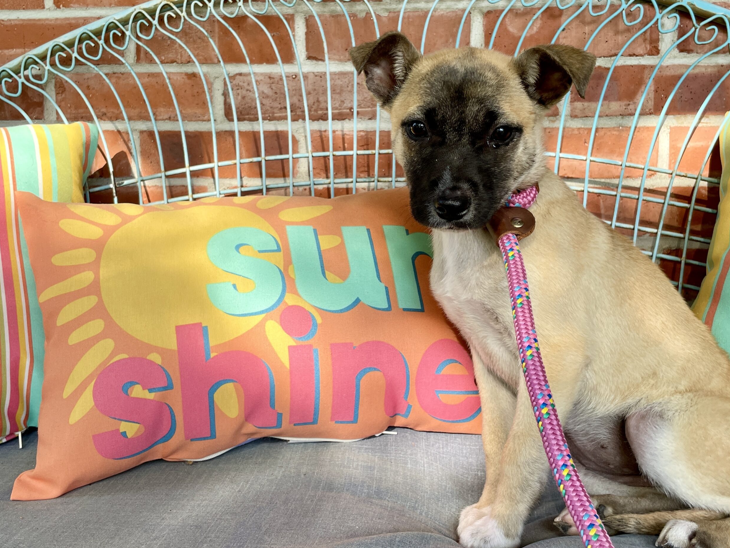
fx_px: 569
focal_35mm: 27
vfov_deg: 51.4
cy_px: 276
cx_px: 378
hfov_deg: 65.3
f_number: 1.6
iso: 32
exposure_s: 1/339
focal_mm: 4.2
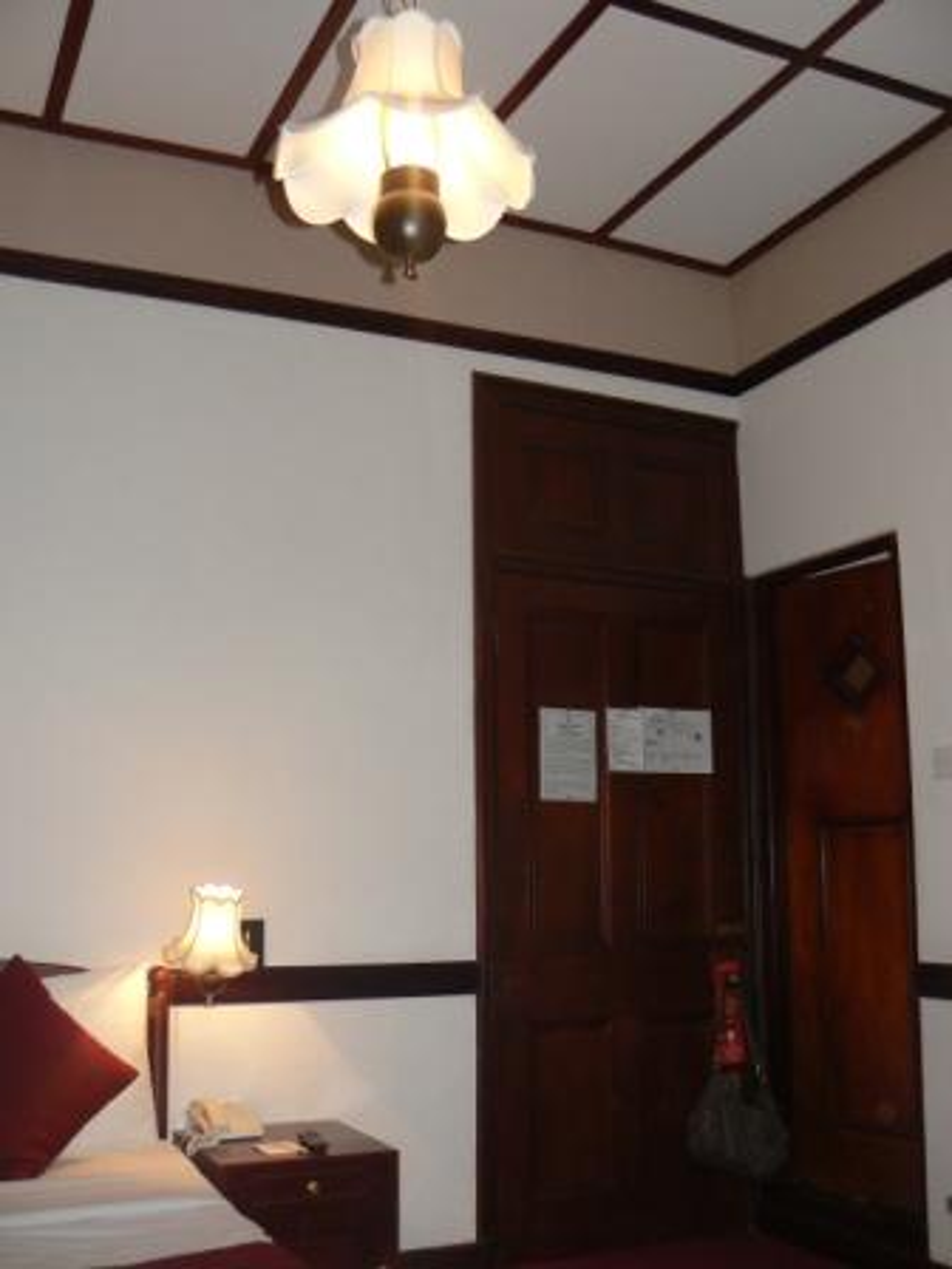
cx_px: 476
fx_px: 1320
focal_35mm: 36
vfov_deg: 51.4
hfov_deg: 39.7
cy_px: 634
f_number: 2.8
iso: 100
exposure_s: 1/30
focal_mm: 6
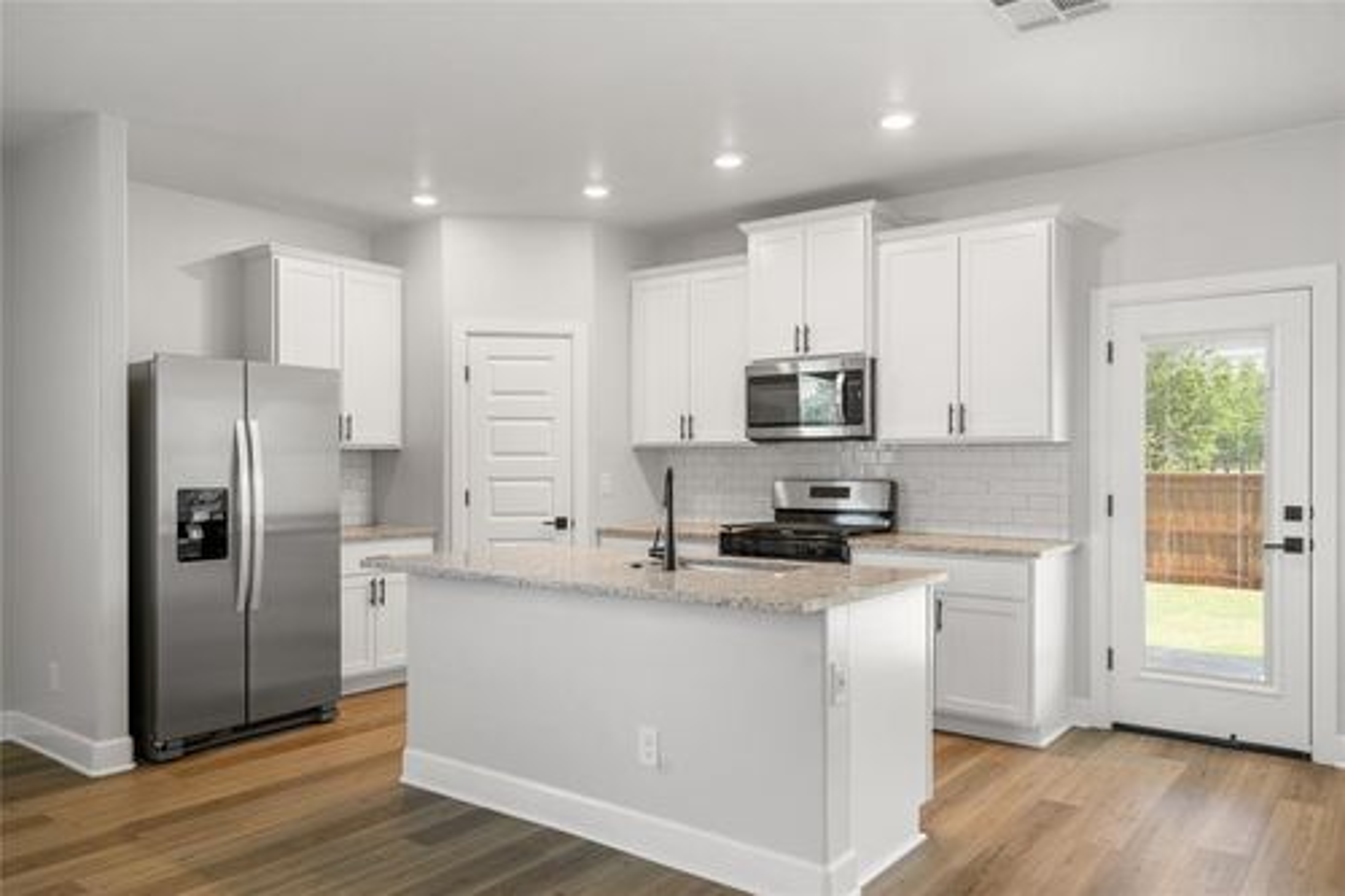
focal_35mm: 25
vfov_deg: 51.3
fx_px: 934
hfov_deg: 71.5
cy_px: 448
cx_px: 672
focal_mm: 25
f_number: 7.1
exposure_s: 1/4
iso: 500
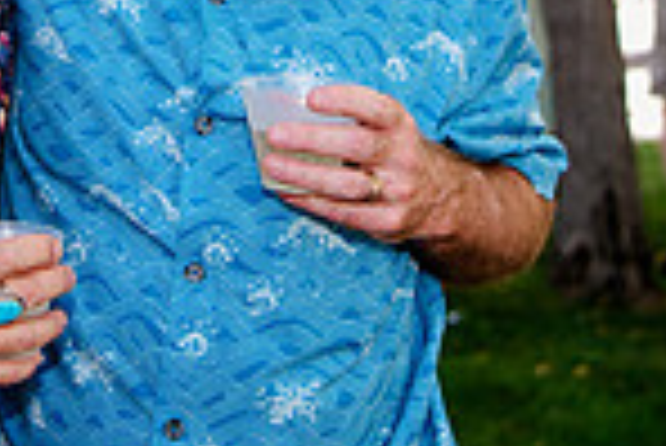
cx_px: 76
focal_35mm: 125
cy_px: -239
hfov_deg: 16.2
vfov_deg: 10.6
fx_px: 2315
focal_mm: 32
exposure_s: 1/250
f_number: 2.8
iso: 200
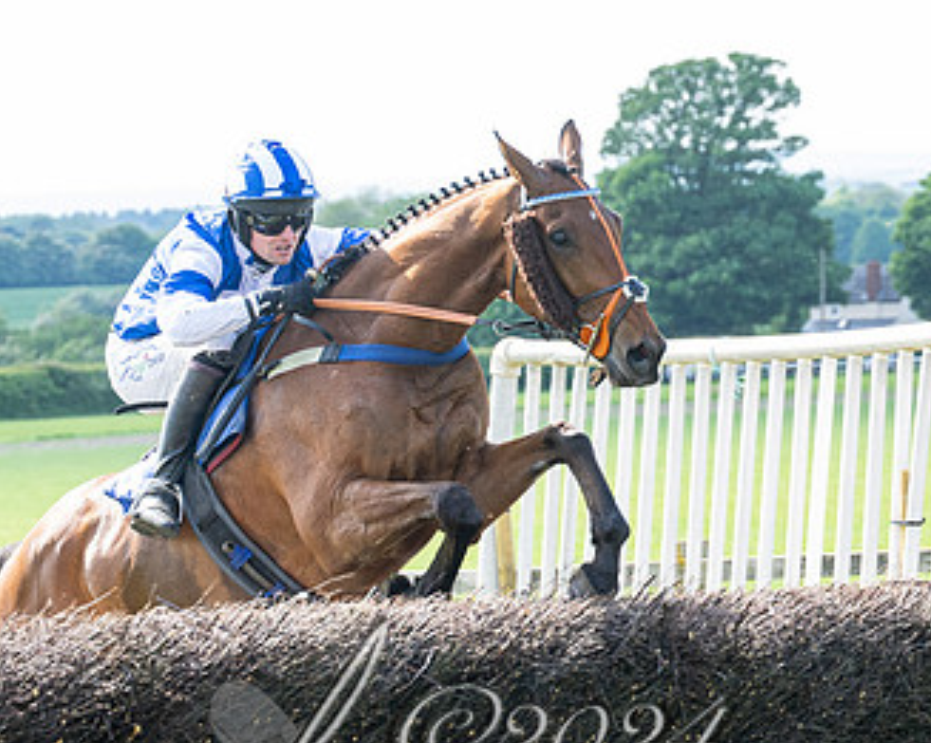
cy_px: 541
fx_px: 5671
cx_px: 221
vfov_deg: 7.5
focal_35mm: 206
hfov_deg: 9.4
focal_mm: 70
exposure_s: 1/800
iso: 400
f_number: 4
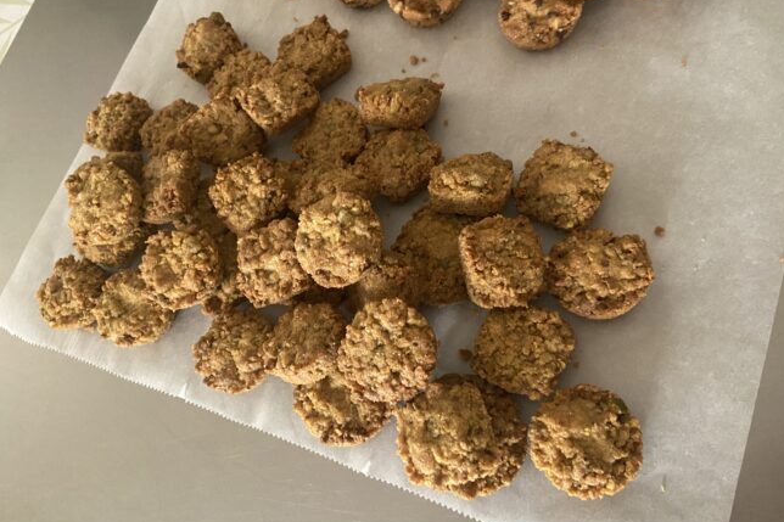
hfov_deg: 65.5
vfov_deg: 46.3
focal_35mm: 28
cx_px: 387
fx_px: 610
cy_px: 279
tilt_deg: -65.7
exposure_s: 1/40
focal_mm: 4.25
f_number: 1.8
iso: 500
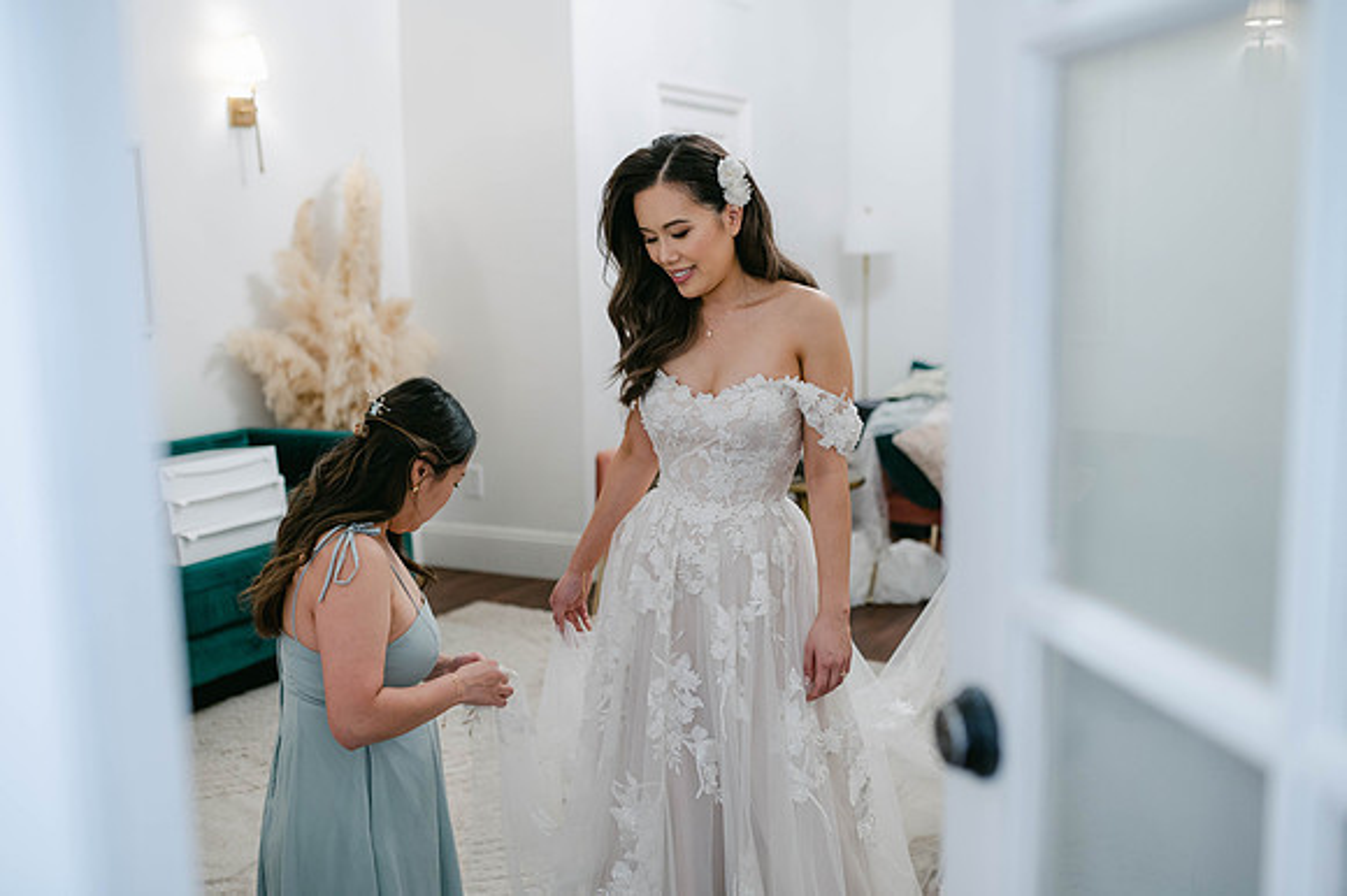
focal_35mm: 35
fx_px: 1327
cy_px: 448
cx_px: 674
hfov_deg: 53.8
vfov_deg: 37.3
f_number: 2
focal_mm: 35
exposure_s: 1/125
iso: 720
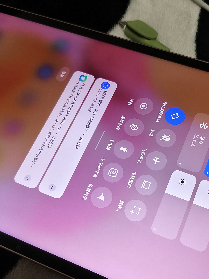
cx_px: 136
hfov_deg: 36.5
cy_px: 164
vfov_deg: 47.6
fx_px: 314
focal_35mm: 39
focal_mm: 5.56
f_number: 1.88
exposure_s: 1/100
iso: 719
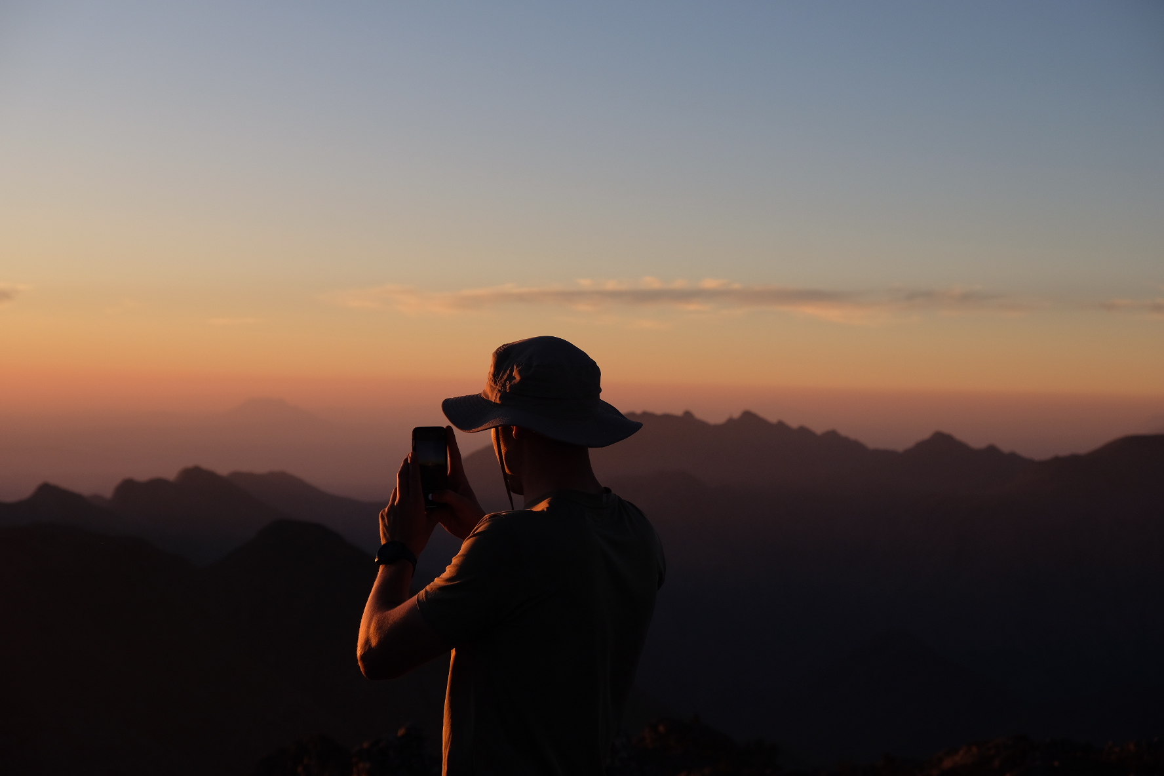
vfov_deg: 20.3
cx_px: 582
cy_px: 388
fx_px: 2166
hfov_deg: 30.1
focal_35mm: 67
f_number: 5.6
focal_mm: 44.4
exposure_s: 1/640
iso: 400
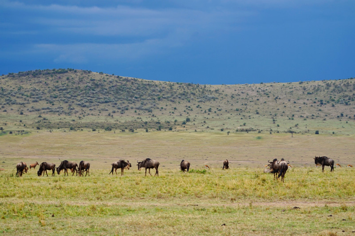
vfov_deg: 13.0
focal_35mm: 105
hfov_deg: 19.5
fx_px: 1035
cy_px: 118
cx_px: 178
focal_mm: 70
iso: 100
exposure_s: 1/125
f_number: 5.6
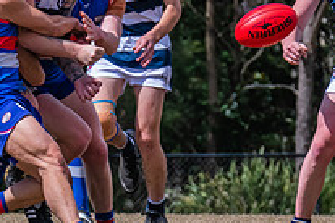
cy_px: 138
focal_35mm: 1170
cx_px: -118
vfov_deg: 1.2
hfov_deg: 1.8
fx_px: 10887
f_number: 9
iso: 800
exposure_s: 1/1600
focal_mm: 290
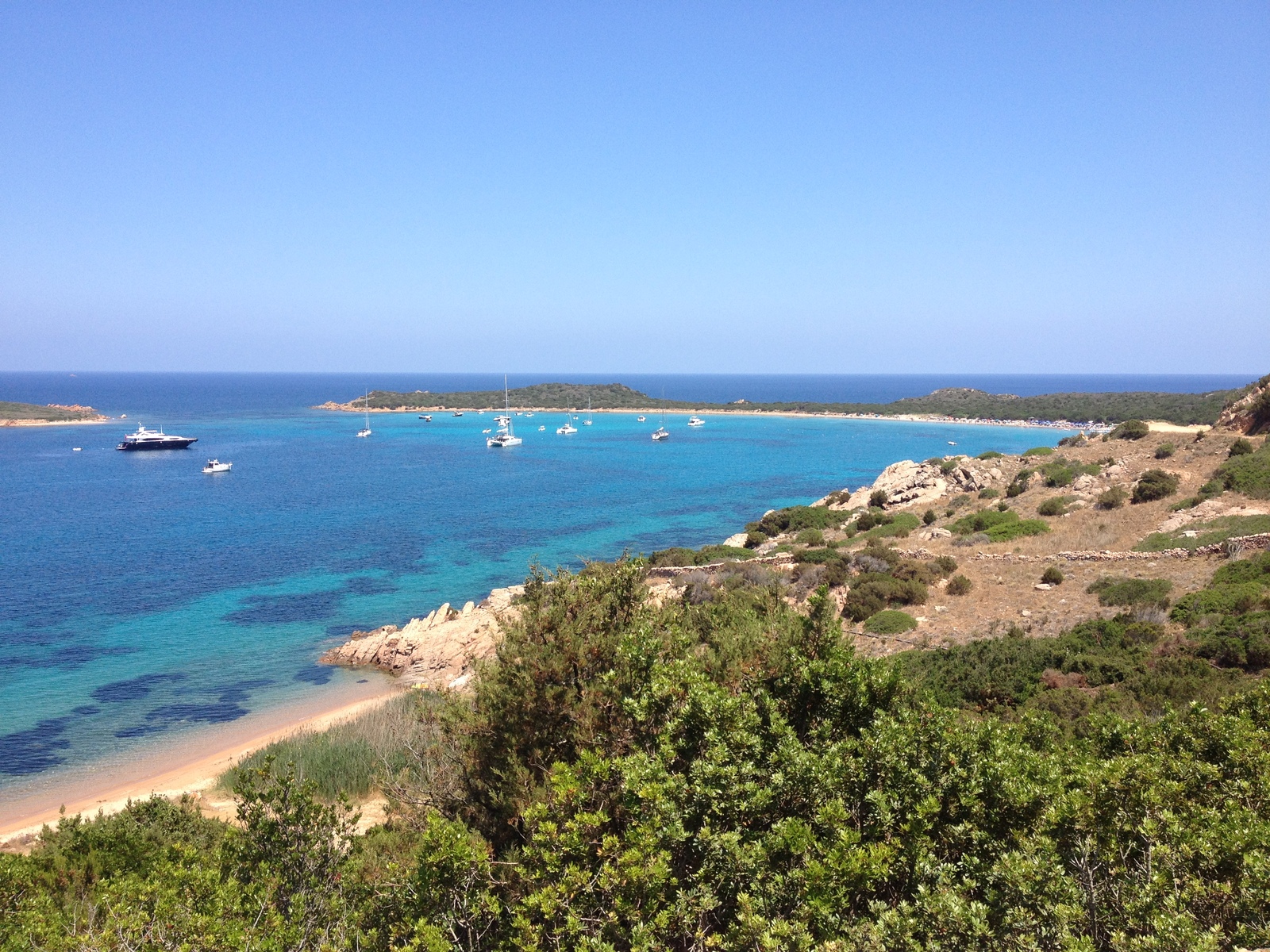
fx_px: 1284
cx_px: 635
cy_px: 476
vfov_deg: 40.7
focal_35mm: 35
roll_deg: +0.1
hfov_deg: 52.6
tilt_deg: -7.9
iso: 50
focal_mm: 4.28
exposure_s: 1/1314
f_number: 2.4
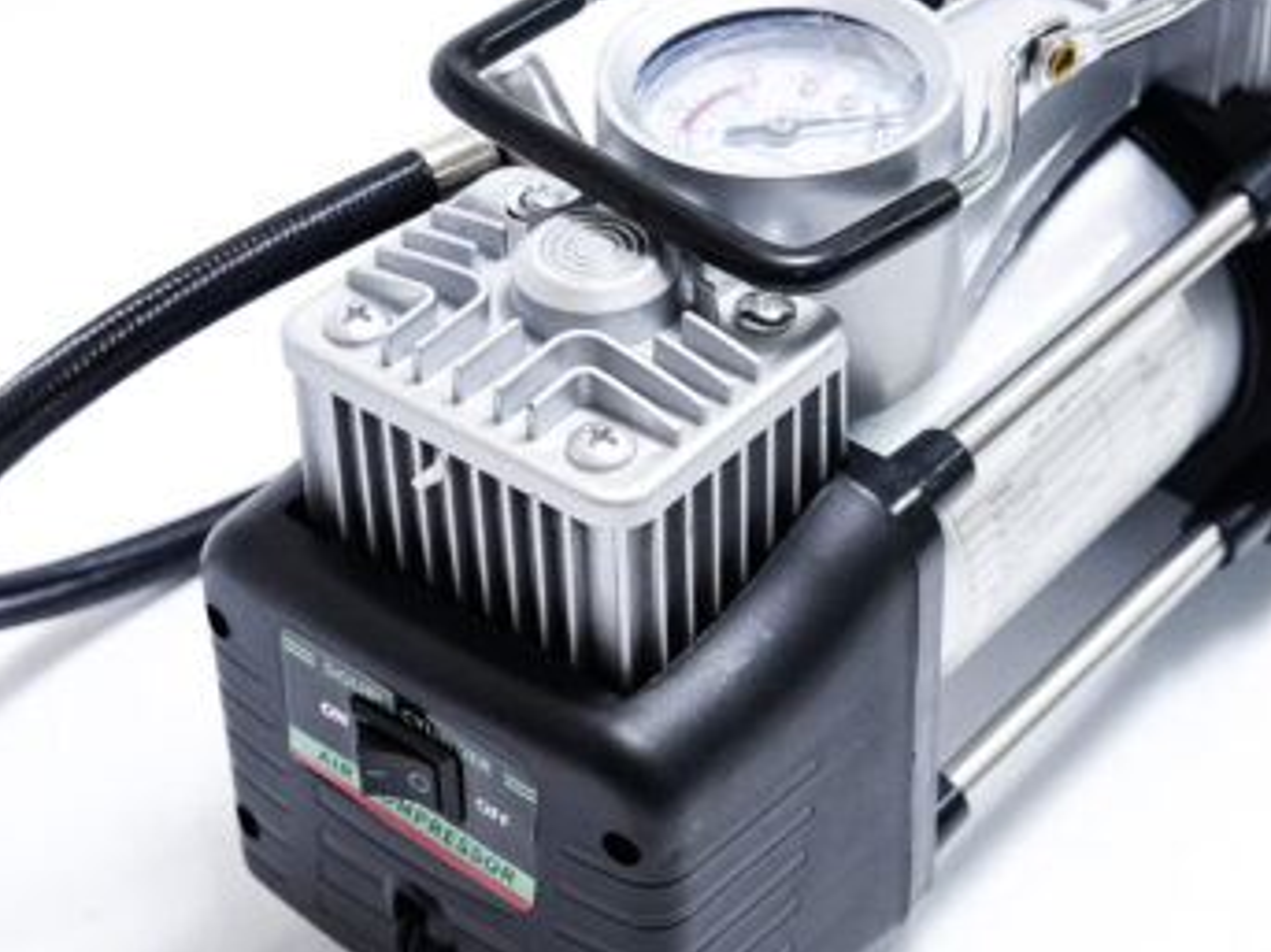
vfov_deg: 14.2
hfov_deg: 18.9
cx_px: 808
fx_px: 3817
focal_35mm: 104
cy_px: 433
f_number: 8
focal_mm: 53
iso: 3200
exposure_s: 1/250
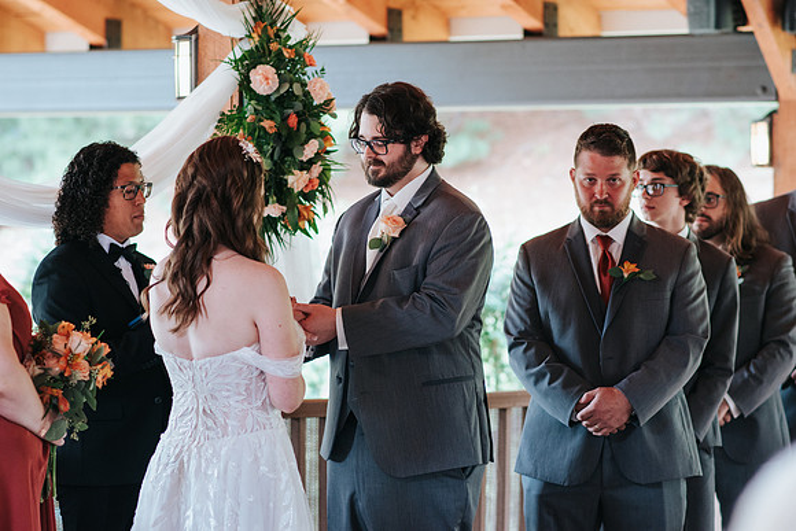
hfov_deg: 16.1
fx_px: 2820
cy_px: 266
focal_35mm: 128
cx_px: 398
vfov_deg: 10.8
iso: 800
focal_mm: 85
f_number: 2.8
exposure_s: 1/250
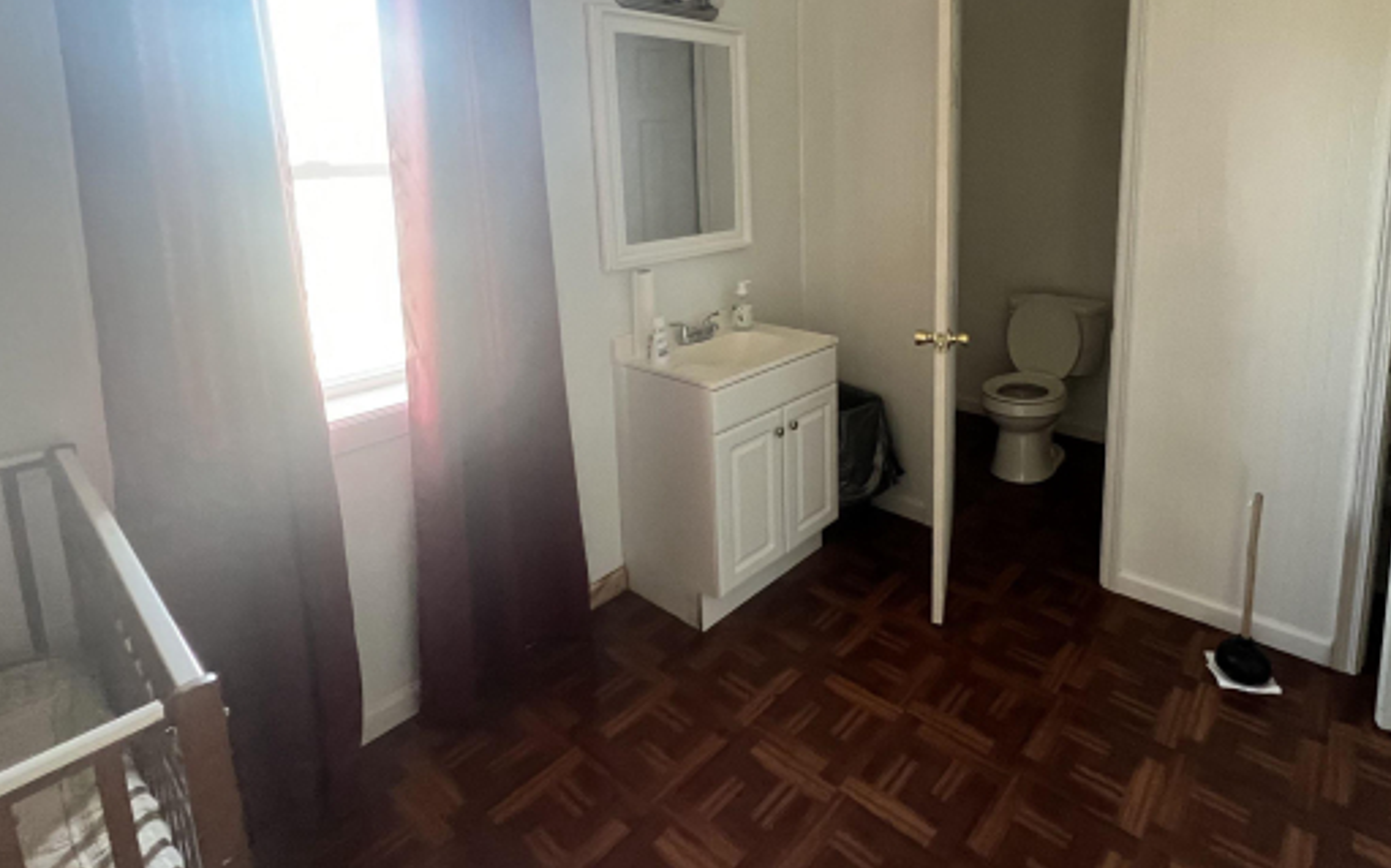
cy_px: 264
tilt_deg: -10.1
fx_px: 682
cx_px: 826
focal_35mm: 18
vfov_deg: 62.7
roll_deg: +0.2
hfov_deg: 90.1
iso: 640
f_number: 1.8
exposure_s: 1/60
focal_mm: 1.57
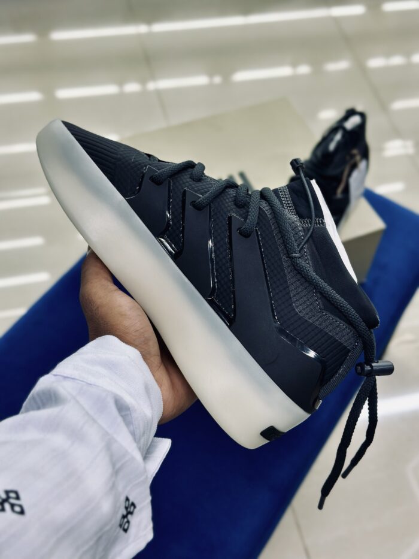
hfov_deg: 30.3
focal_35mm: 48
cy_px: 280
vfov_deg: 39.7
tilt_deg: -51.6
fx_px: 774
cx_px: 210
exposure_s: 1/100
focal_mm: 6.86
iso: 64
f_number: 1.78
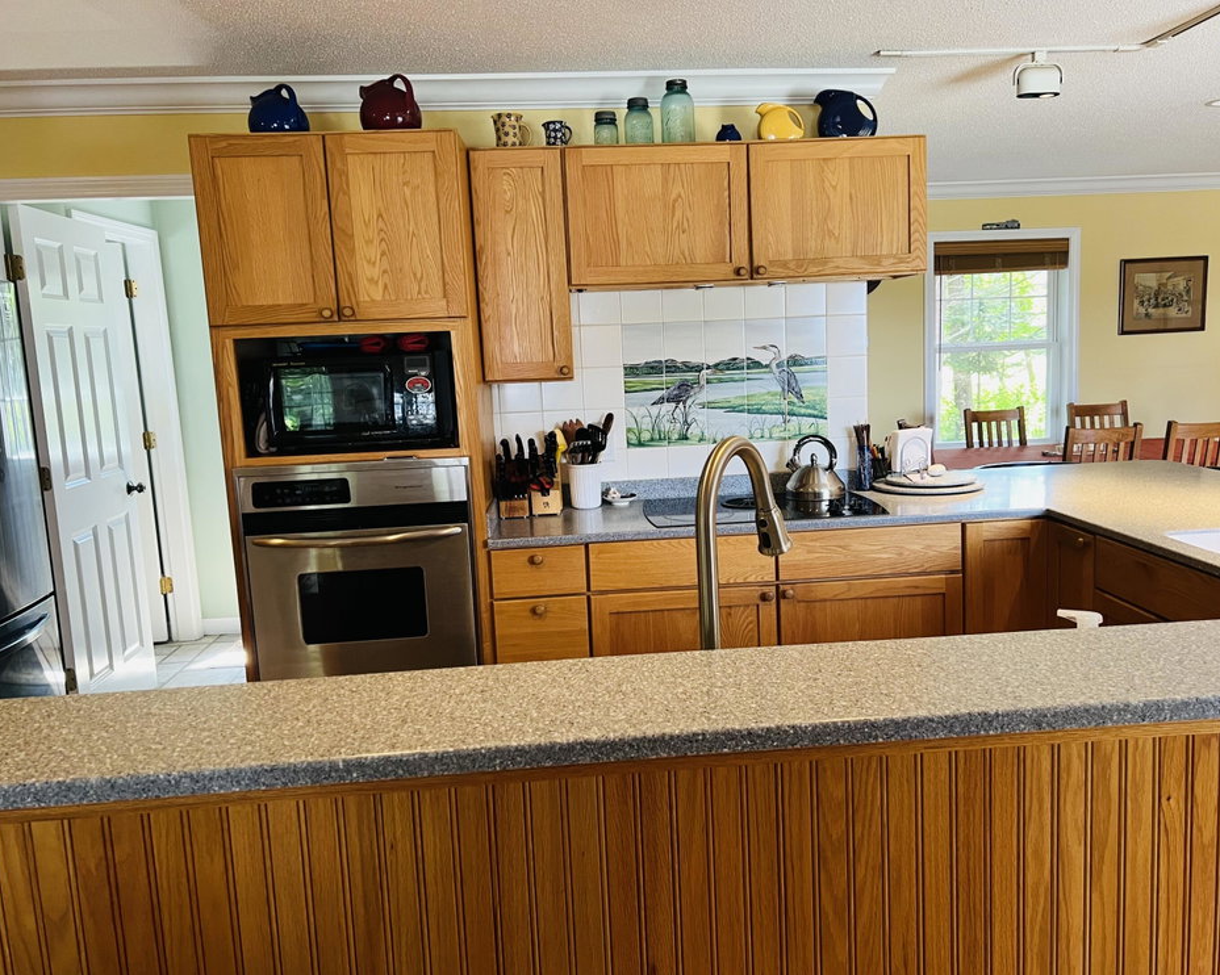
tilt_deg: -8.2
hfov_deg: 62.1
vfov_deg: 51.5
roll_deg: +2.8
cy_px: 484
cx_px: 663
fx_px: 1011
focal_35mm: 28
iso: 125
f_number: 1.5
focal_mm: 5.7
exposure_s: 1/60
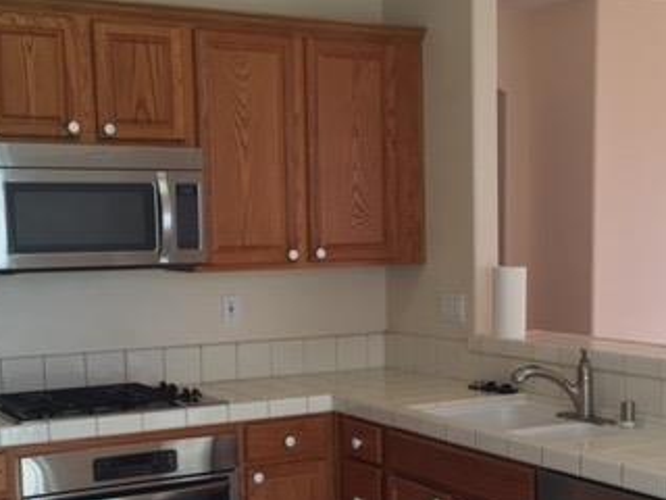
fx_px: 1116
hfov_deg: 33.2
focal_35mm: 58
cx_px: 352
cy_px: 362
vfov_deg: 25.0
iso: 32
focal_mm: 4.15
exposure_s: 1/60
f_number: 2.2
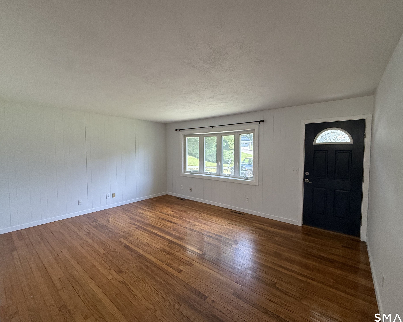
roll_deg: -0.2
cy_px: 159
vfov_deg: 84.0
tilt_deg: -3.1
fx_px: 179
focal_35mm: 15
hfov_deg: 96.6
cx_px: 219
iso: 250
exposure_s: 1/120
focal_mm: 2.22
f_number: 2.2
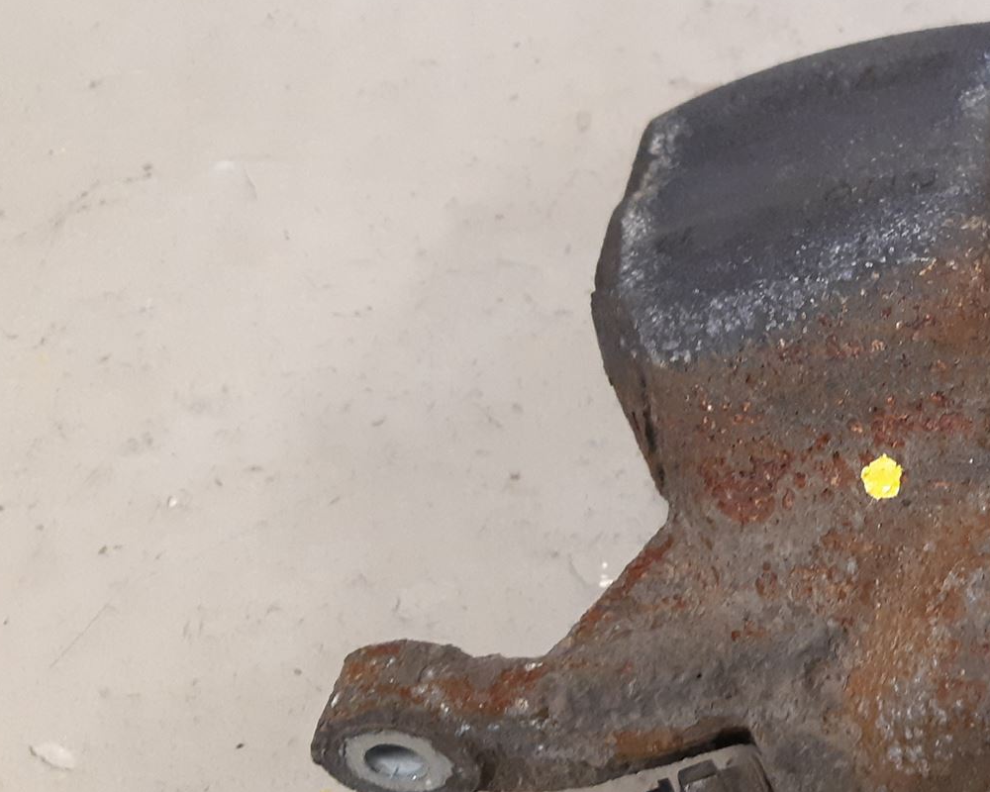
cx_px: 1001
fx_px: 1524
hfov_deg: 32.9
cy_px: 510
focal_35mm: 52
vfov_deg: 29.0
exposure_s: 1/50
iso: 250
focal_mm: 3.93
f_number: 1.7
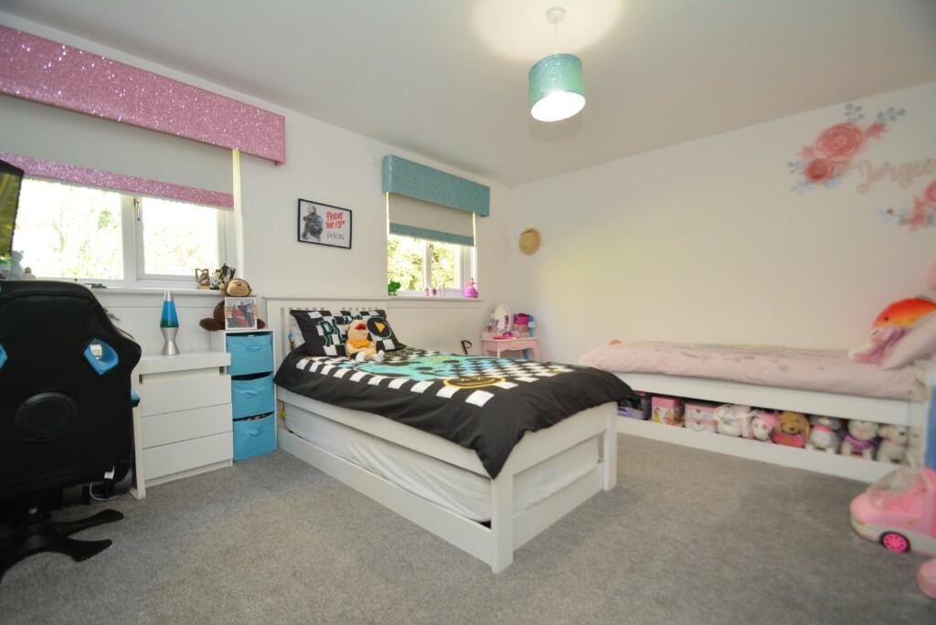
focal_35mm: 15
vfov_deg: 77.4
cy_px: 312
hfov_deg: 100.4
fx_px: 390
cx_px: 468
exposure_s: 1/60
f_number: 4
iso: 720
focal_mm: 10
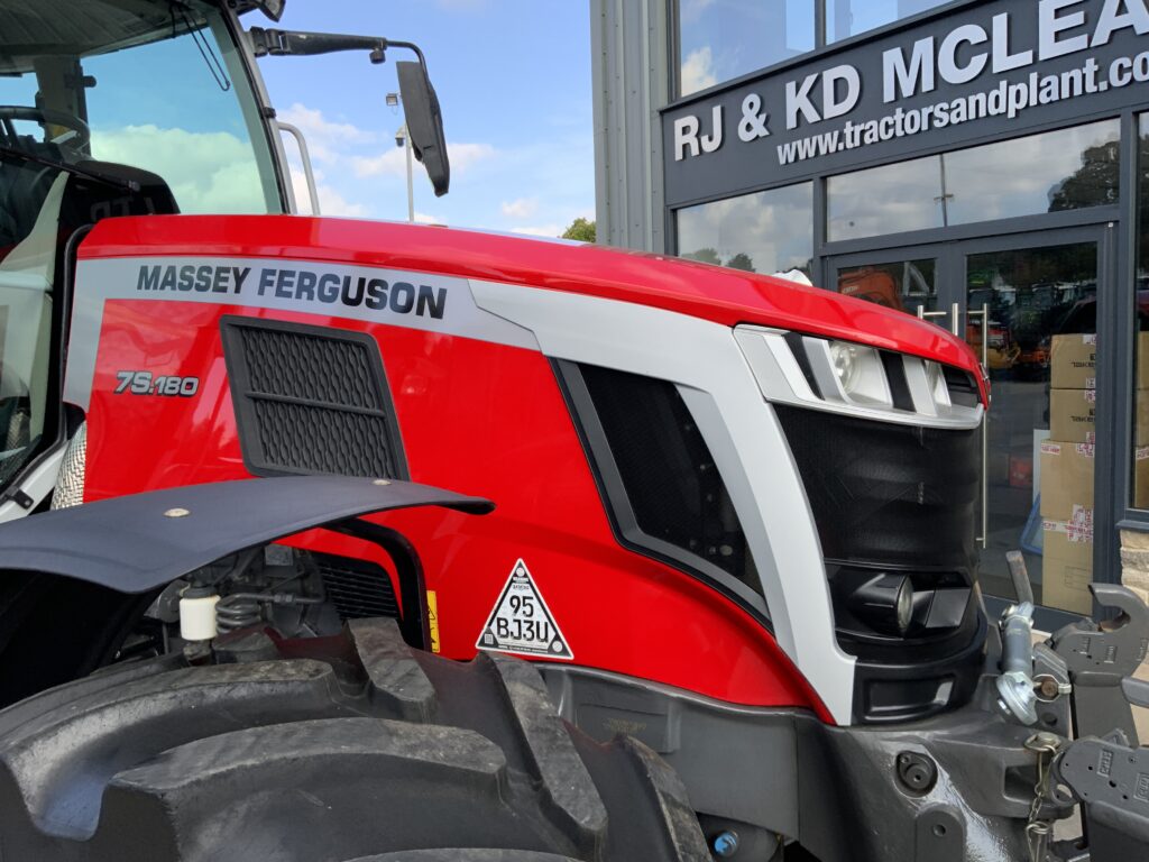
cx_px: 574
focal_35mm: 29
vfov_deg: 48.2
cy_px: 431
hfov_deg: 61.7
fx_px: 963
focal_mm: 3
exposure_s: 1/422
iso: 16
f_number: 1.8
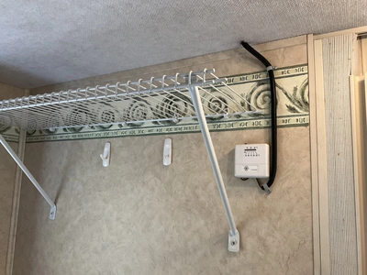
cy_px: 138
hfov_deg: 61.7
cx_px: 184
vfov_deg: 48.2
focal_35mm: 29
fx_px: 307
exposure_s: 1/60
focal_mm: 3
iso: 100
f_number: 1.8
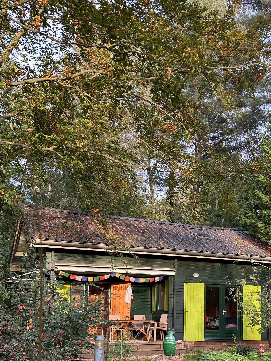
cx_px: 196
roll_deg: -0.8
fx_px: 459
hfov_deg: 32.4
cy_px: 278
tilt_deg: +4.6
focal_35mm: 44
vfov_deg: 41.5
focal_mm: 6.86
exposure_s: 1/121
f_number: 1.78
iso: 80
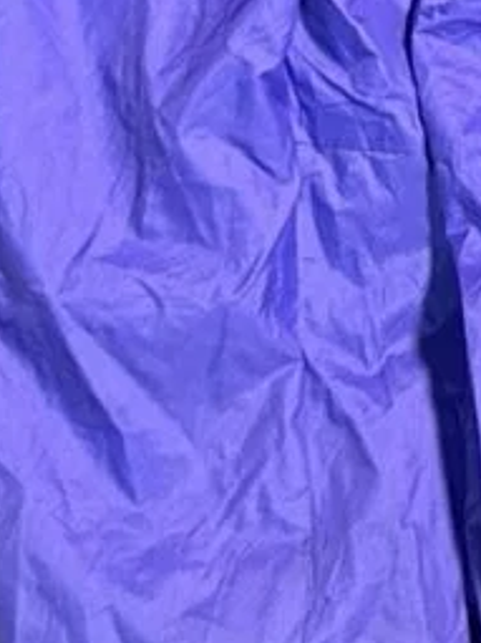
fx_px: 3022
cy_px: -166
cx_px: 1171
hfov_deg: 8.3
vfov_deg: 11.8
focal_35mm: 163
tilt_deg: -67.6
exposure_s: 1/50
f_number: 1.5
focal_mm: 5.7
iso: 250
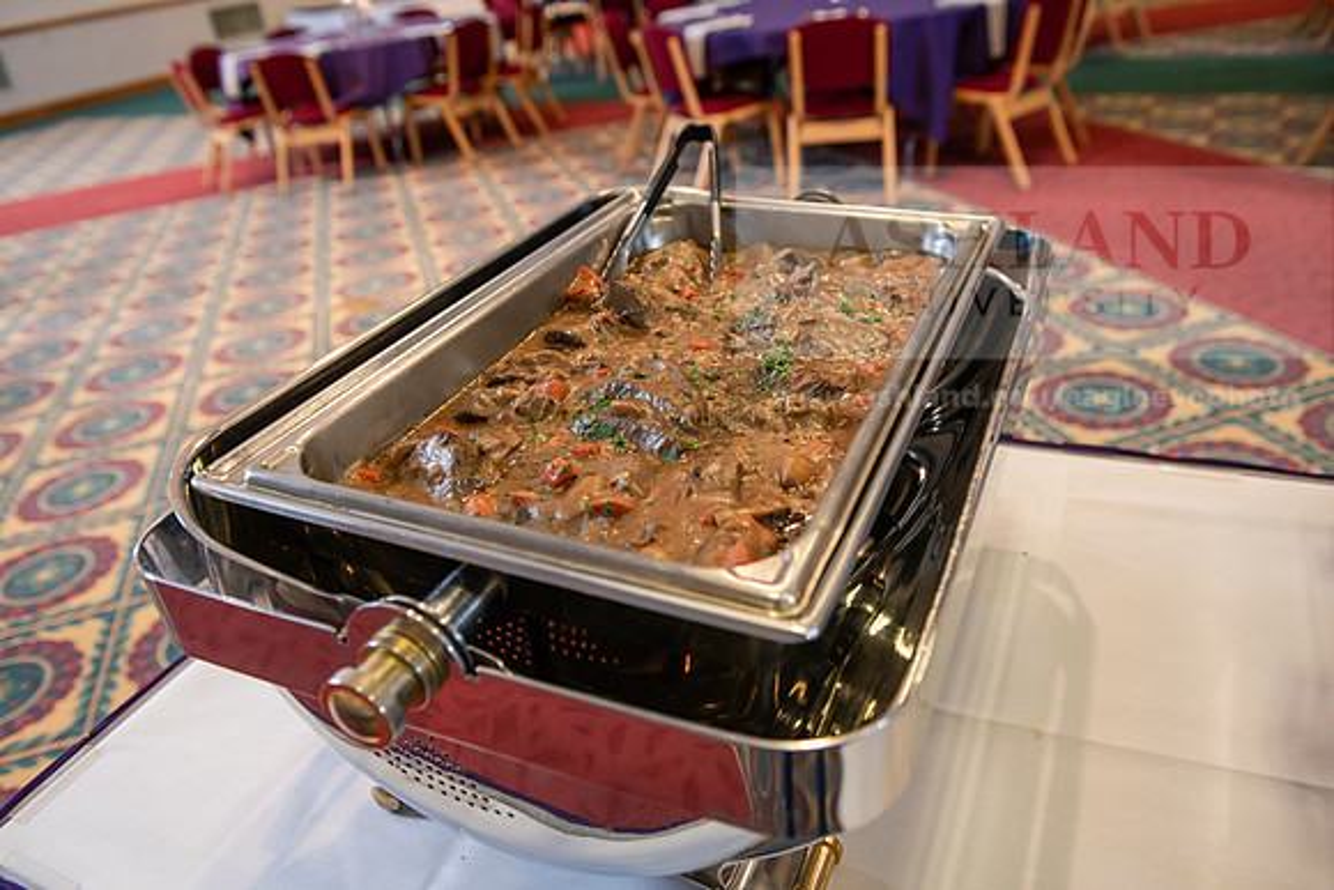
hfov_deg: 65.5
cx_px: 667
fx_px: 1038
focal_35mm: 28
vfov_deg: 46.4
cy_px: 445
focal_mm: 28
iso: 500
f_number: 3.5
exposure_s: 1/100
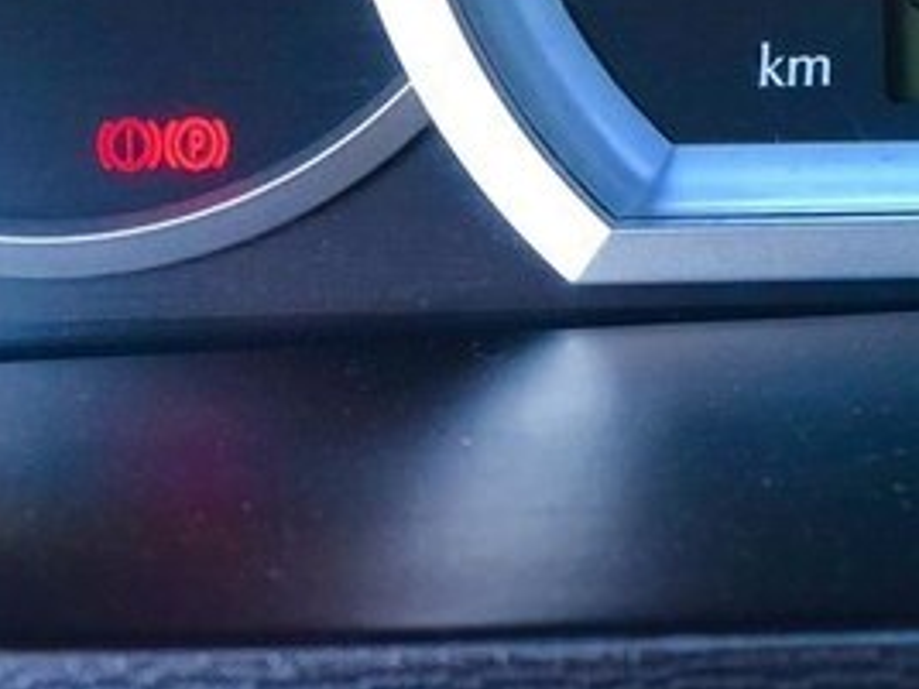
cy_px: -132
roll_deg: +0.0
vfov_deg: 11.4
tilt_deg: -19.9
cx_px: 988
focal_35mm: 128
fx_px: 3398
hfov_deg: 15.0
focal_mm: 6
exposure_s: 1/30
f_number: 2.4
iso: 100
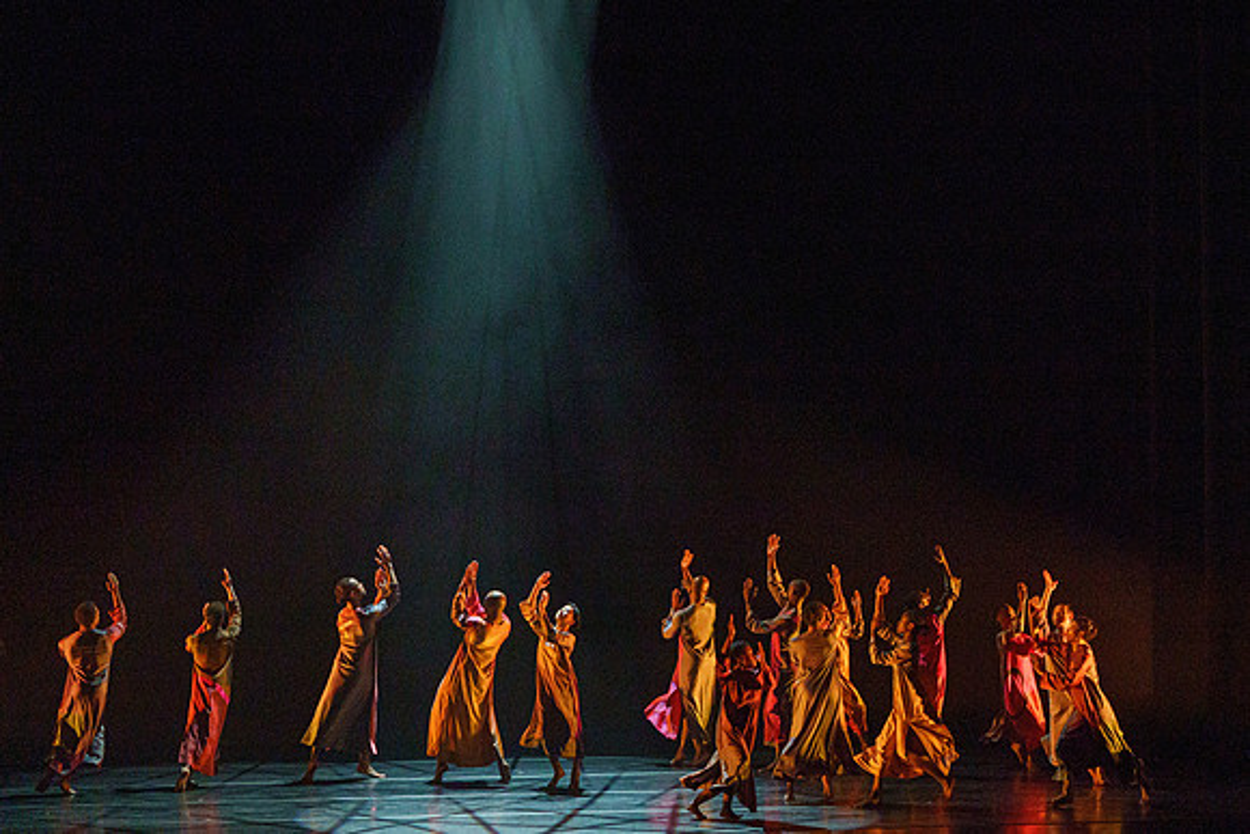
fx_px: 4087
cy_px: 378
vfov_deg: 11.7
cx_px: 721
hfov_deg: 17.4
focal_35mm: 118
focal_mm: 100
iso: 6400
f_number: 5.6
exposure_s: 1/250
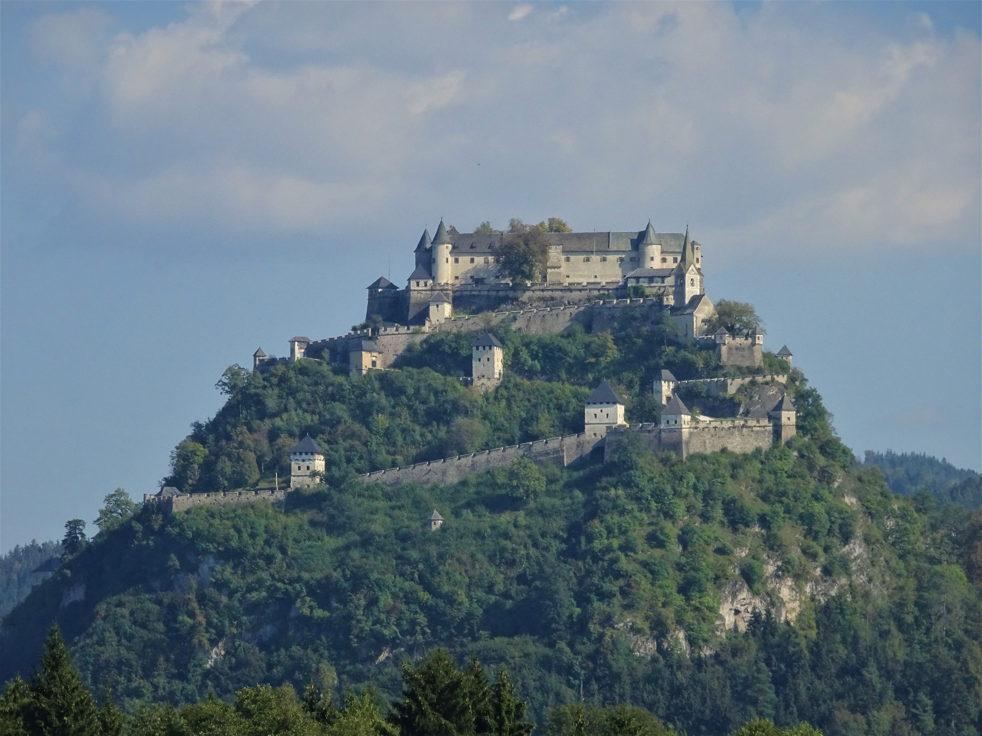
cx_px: 491
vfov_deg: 6.2
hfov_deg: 8.3
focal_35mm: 239
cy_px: 368
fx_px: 6780
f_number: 6.3
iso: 80
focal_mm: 40.86
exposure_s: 1/320
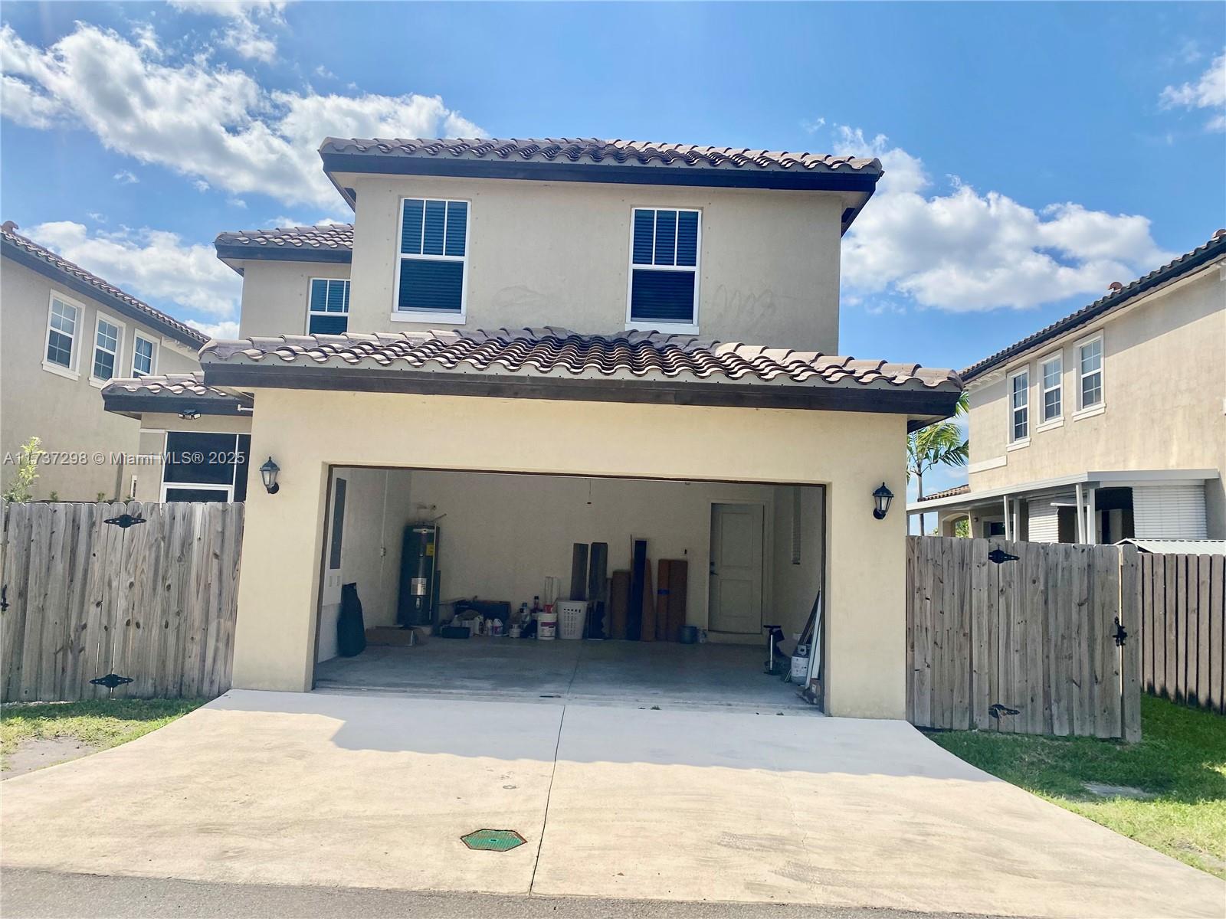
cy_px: 460
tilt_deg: +6.7
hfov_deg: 67.3
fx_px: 921
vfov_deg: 53.1
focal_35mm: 26
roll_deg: -3.0
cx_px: 613
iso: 32
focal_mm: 4.25
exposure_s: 1/4274
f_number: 1.8
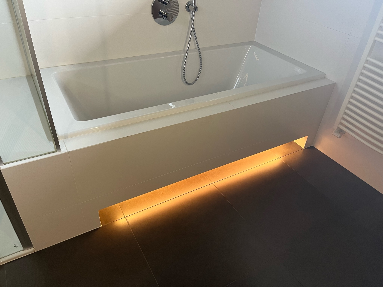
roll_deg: -3.7
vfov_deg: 53.0
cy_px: 144
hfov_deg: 67.3
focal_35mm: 26
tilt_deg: -36.2
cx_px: 192
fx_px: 288
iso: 200
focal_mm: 5.1
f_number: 1.6
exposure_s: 1/50
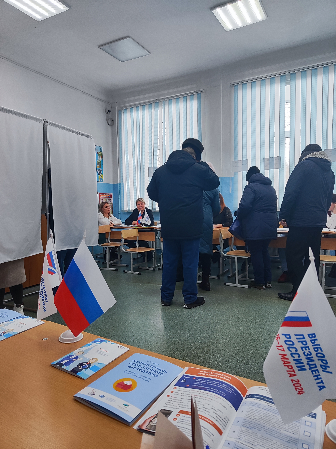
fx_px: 298
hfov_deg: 58.9
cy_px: 224
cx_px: 168
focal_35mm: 23
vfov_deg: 73.9
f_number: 1.88
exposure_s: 1/100
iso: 196
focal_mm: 5.59
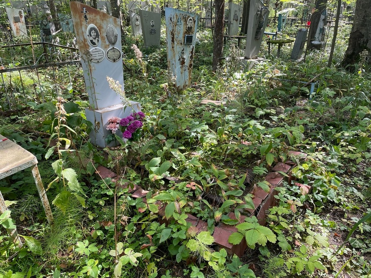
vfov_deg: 53.1
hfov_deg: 67.3
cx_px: 186
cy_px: 139
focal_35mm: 26
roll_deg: +0.3
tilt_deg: -22.7
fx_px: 279
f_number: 1.6
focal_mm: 4.2
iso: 50
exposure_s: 1/121
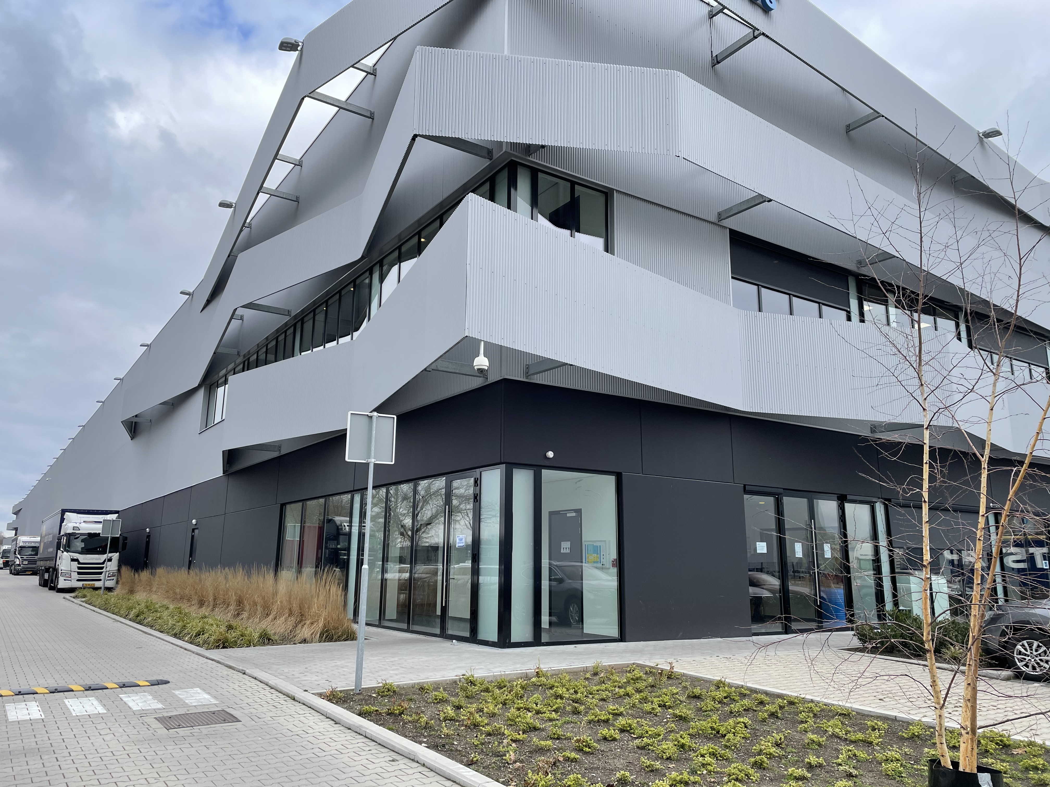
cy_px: 394
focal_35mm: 26
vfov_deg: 53.1
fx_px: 789
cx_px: 525
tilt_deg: +12.7
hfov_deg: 67.3
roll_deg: -0.2
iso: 32
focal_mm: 4.2
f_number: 1.6
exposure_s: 1/979
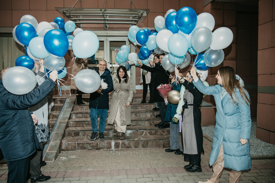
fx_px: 233
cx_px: 138
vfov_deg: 43.0
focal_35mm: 30
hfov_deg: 61.1
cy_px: 92
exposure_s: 1/160
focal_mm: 30
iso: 400
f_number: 4
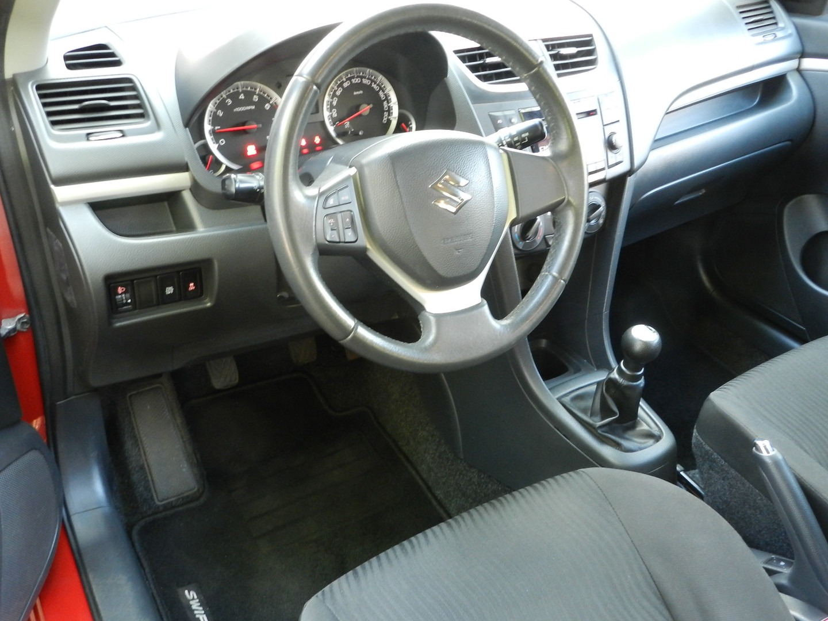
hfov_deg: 56.8
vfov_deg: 44.2
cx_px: 414
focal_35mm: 32
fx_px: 765
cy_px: 310
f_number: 3.7
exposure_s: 1/6
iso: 400
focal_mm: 5.6
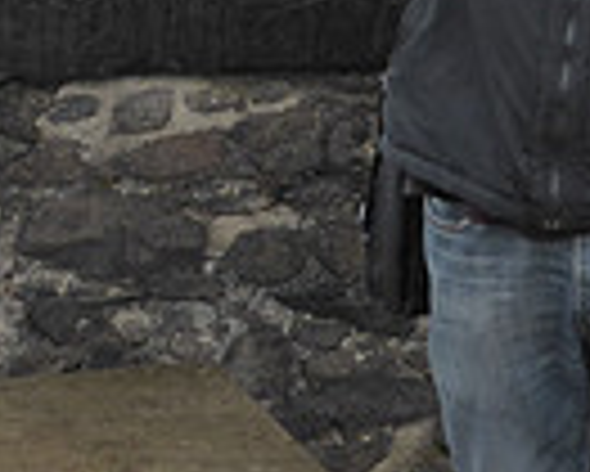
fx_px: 1957
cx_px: 581
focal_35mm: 112
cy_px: -308
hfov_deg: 16.8
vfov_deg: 12.8
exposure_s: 1/400
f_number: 3.3
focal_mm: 4.4
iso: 200
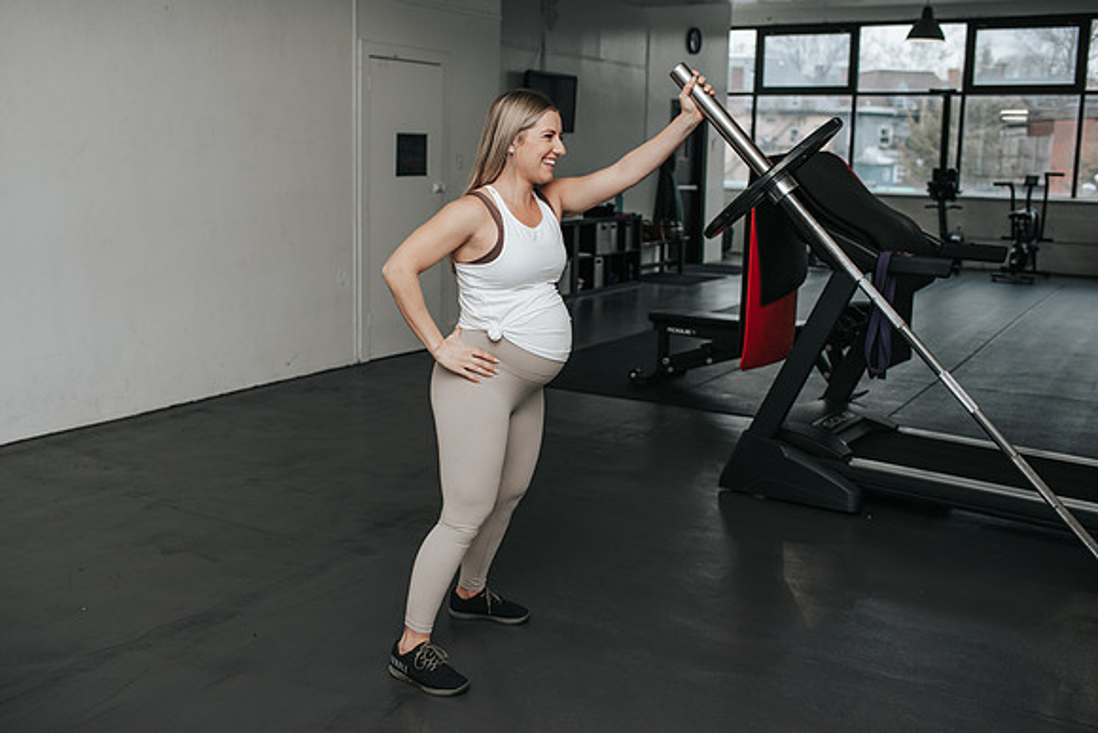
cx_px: 510
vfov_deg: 35.5
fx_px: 1144
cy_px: 340
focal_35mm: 38
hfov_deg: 51.2
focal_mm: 35
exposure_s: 1/200
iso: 800
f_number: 3.2
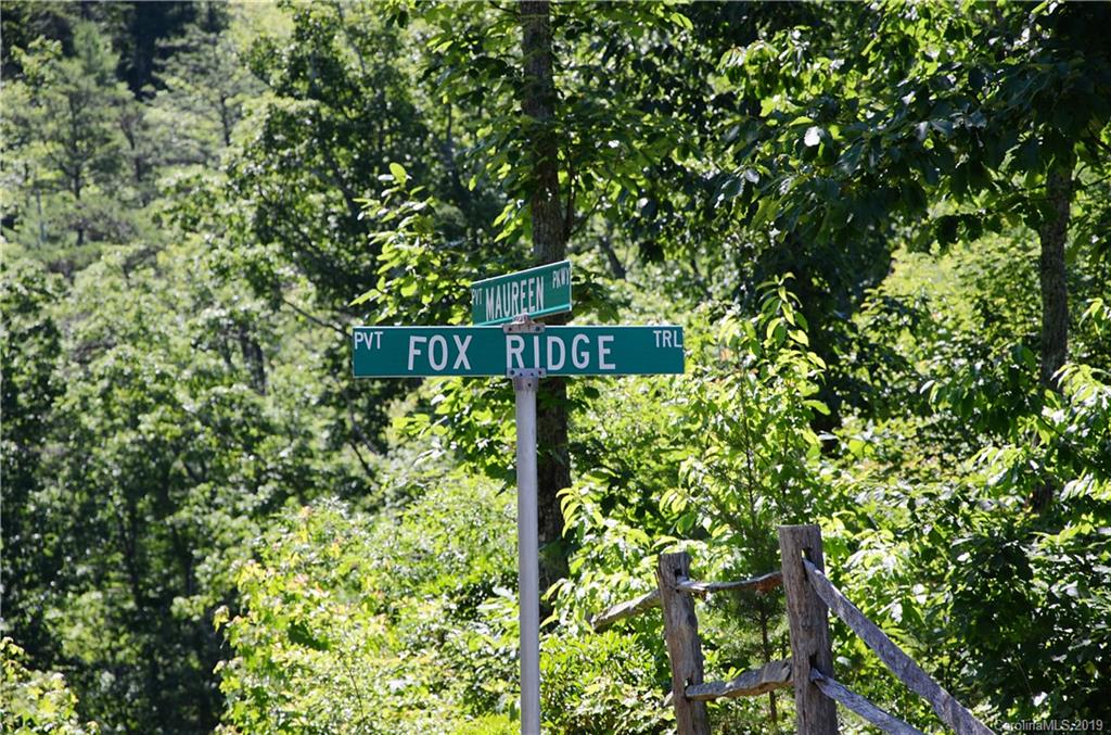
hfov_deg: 13.1
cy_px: 368
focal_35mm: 158
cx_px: 556
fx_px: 4848
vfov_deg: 8.7
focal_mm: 105
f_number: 6.3
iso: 100
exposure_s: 1/160
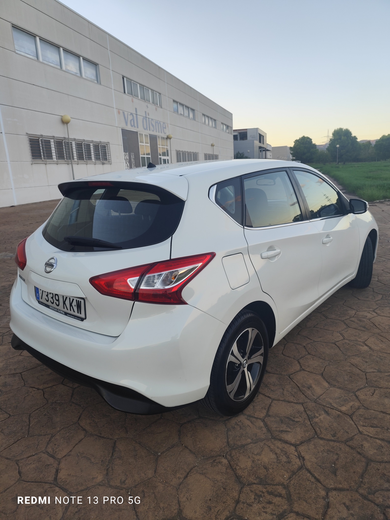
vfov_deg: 73.9
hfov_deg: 58.9
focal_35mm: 23
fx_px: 346
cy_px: 260
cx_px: 195
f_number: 1.65
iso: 64
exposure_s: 1/100
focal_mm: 6.14
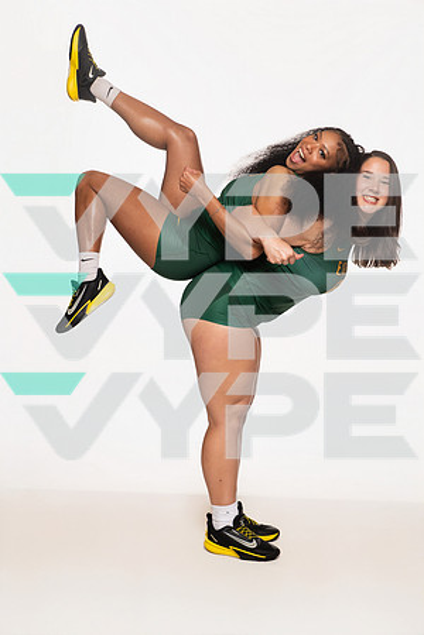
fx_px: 919
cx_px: 212
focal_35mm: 52
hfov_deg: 26.0
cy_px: 318
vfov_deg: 38.2
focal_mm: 52
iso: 800
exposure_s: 1/320
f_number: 7.1
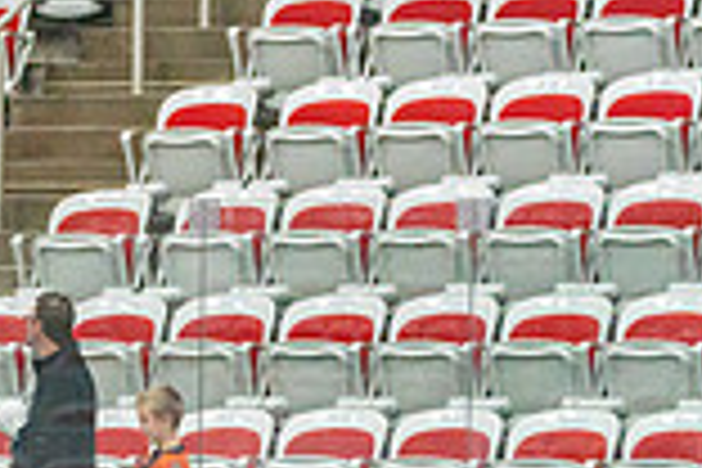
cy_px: 866
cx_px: 14
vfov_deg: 3.0
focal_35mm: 462
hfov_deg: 4.5
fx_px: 9008
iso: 3200
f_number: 2.8
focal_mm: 124
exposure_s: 1/1250
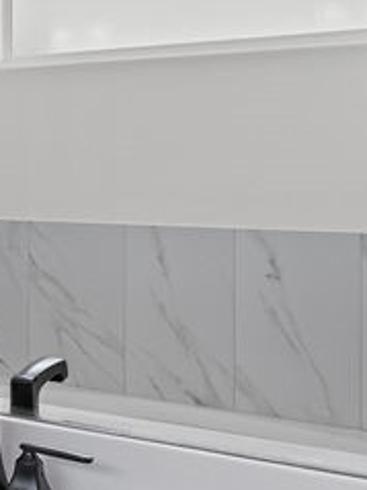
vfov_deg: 29.3
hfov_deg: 13.4
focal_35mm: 66
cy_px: 186
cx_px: -588
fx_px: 934
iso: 640
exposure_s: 1/6
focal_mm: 16
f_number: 11
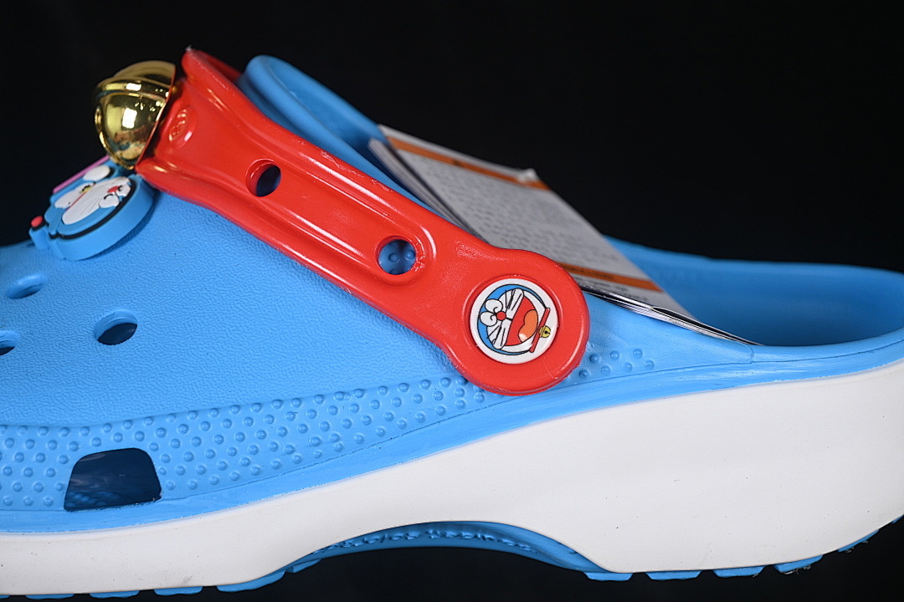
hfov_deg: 27.0
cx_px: 452
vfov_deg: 18.2
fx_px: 1883
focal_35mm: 75
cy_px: 301
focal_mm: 50
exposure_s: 1/80
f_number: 7.1
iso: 160
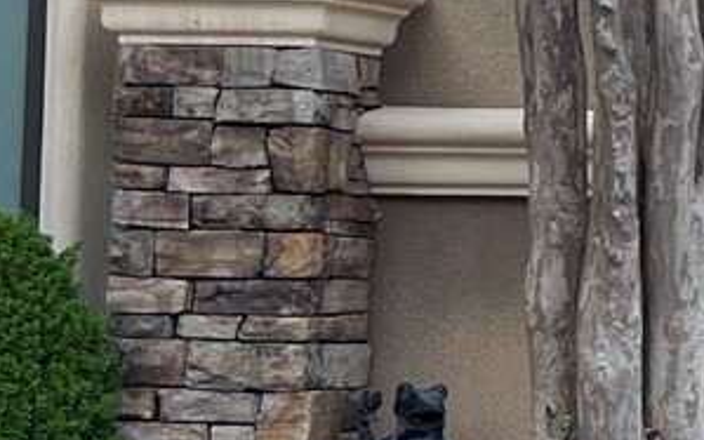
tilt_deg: +2.0
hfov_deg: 10.1
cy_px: 52
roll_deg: -0.7
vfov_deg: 7.4
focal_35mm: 177
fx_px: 3397
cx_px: 1761
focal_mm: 5.7
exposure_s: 1/1511
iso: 50
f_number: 1.5
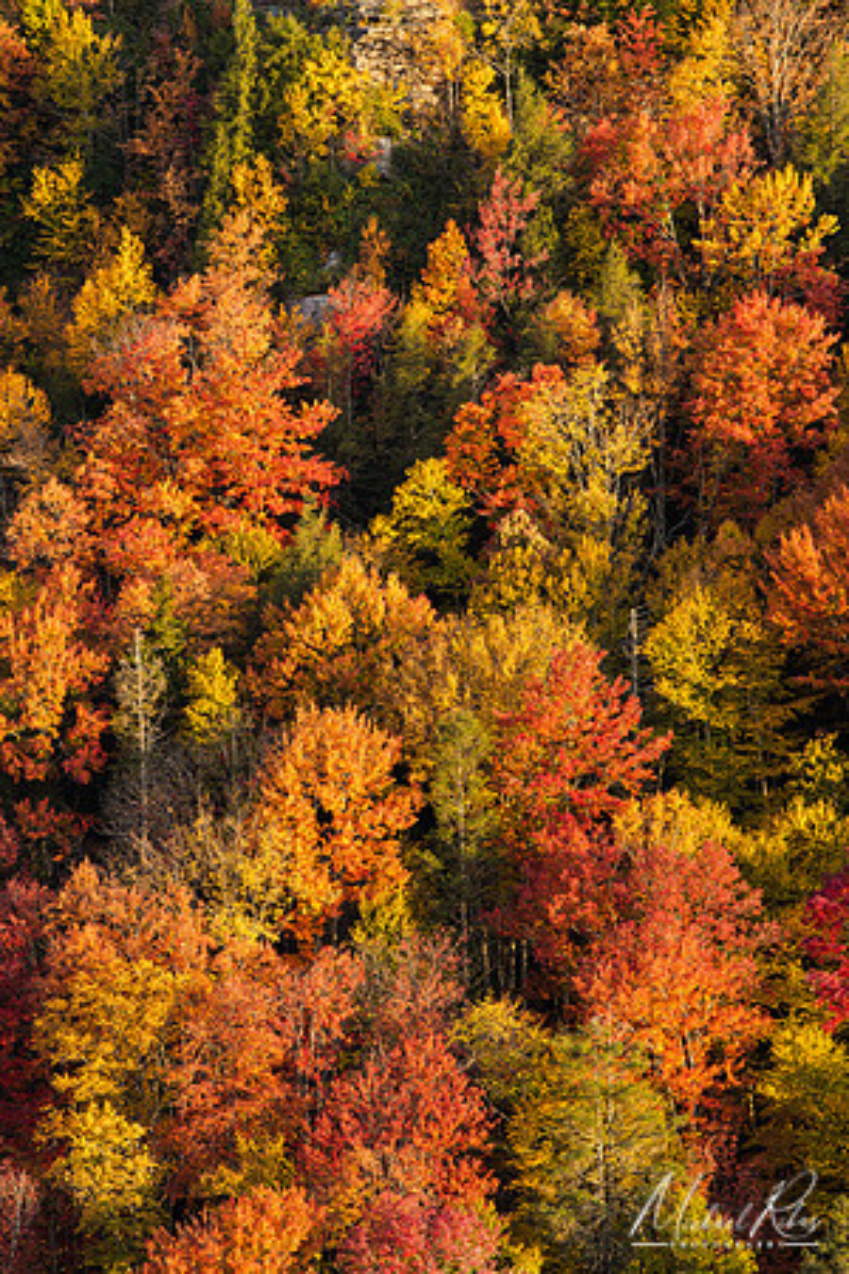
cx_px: 424
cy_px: 637
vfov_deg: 10.3
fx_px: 7074
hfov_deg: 6.9
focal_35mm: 200
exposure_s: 1/3
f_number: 13
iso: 64
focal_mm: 200
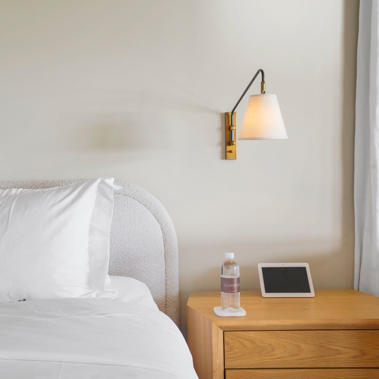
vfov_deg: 37.6
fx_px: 557
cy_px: 189
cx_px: 118
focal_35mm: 45
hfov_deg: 37.0
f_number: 9
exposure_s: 1/40
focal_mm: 35
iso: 500
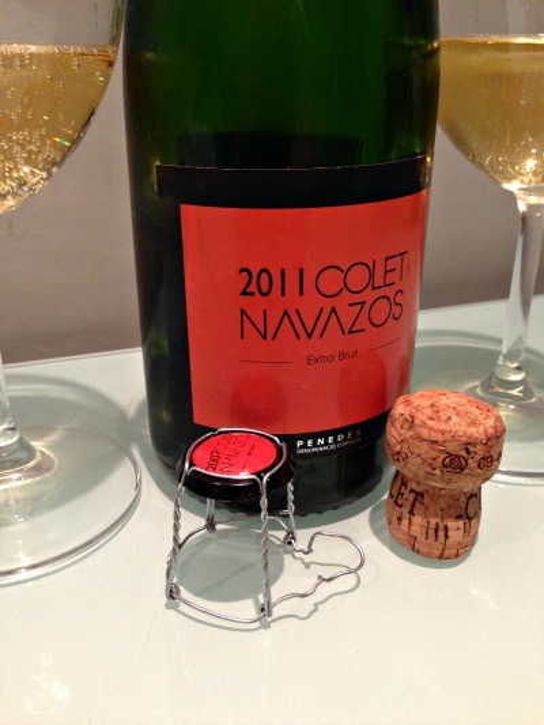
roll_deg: -0.1
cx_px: 272
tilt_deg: -22.6
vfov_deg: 55.3
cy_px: 362
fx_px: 691
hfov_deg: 43.0
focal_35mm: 33
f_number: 2.4
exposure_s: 1/20
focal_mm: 4.12
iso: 160
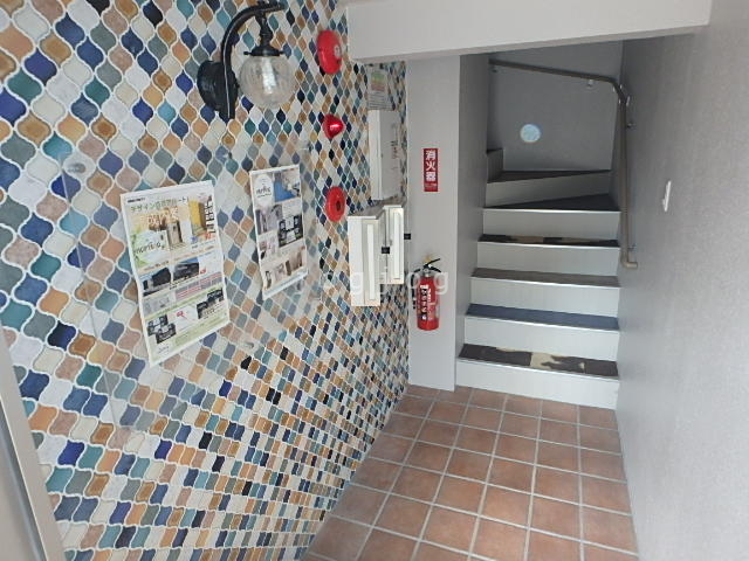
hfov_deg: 79.0
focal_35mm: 21
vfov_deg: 63.4
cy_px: 280
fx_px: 454
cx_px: 374
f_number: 3.5
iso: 200
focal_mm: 3.7
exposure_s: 1/30
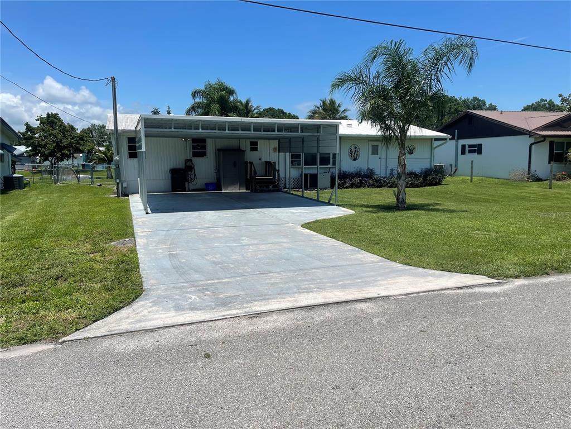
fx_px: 412
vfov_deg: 54.9
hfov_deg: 69.4
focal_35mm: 25
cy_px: 214
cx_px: 286
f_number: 1.6
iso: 32
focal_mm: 5.1
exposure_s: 1/5618
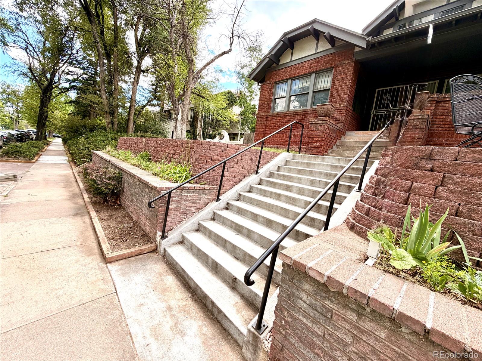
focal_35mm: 14
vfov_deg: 85.7
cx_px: 241
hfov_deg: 102.1
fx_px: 195
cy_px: 180
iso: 64
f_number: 2.2
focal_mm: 2.22
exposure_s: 1/502
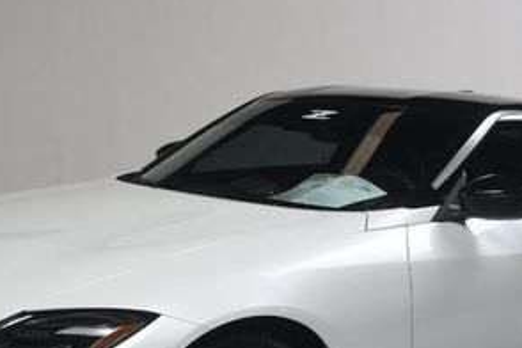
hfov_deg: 20.8
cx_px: 288
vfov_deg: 13.8
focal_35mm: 98
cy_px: 312
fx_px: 1421
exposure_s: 1/160
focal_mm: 30
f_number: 11
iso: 100
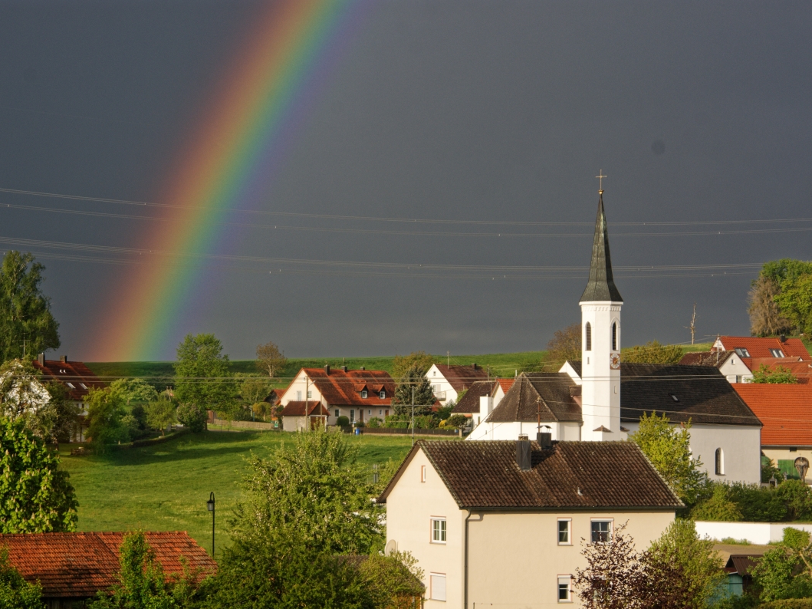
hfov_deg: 14.7
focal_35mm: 134
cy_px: 305
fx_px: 3143
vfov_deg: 11.1
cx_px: 376
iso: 100
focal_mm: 82
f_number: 9
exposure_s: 1/250
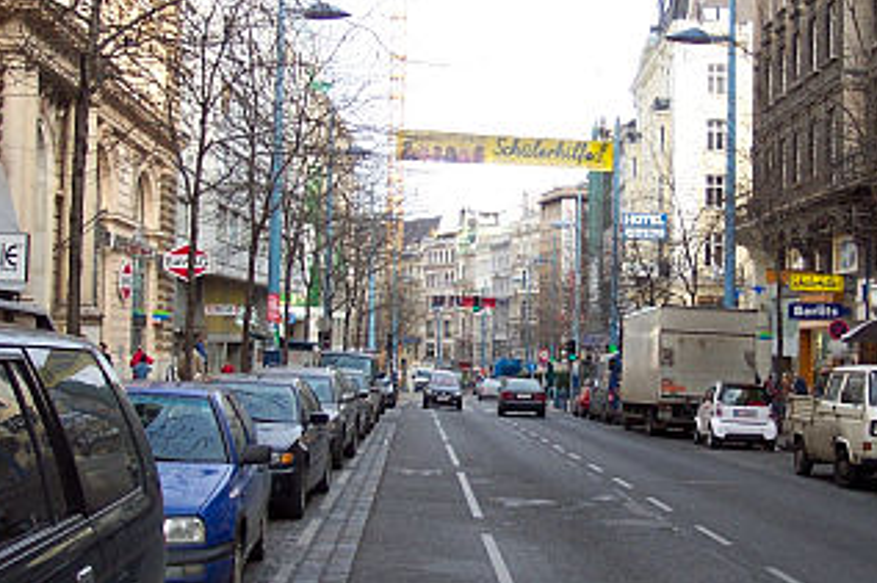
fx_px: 1315
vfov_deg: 25.0
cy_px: 271
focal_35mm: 54
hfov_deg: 36.4
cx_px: 609
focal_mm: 8
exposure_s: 1/500
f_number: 2.8
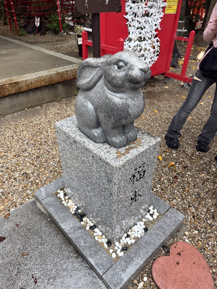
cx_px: 108
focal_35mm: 24
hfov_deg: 56.8
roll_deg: -1.1
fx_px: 201
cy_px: 144
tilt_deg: -37.3
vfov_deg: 71.6
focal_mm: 6.76
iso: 400
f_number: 1.78
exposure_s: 1/60
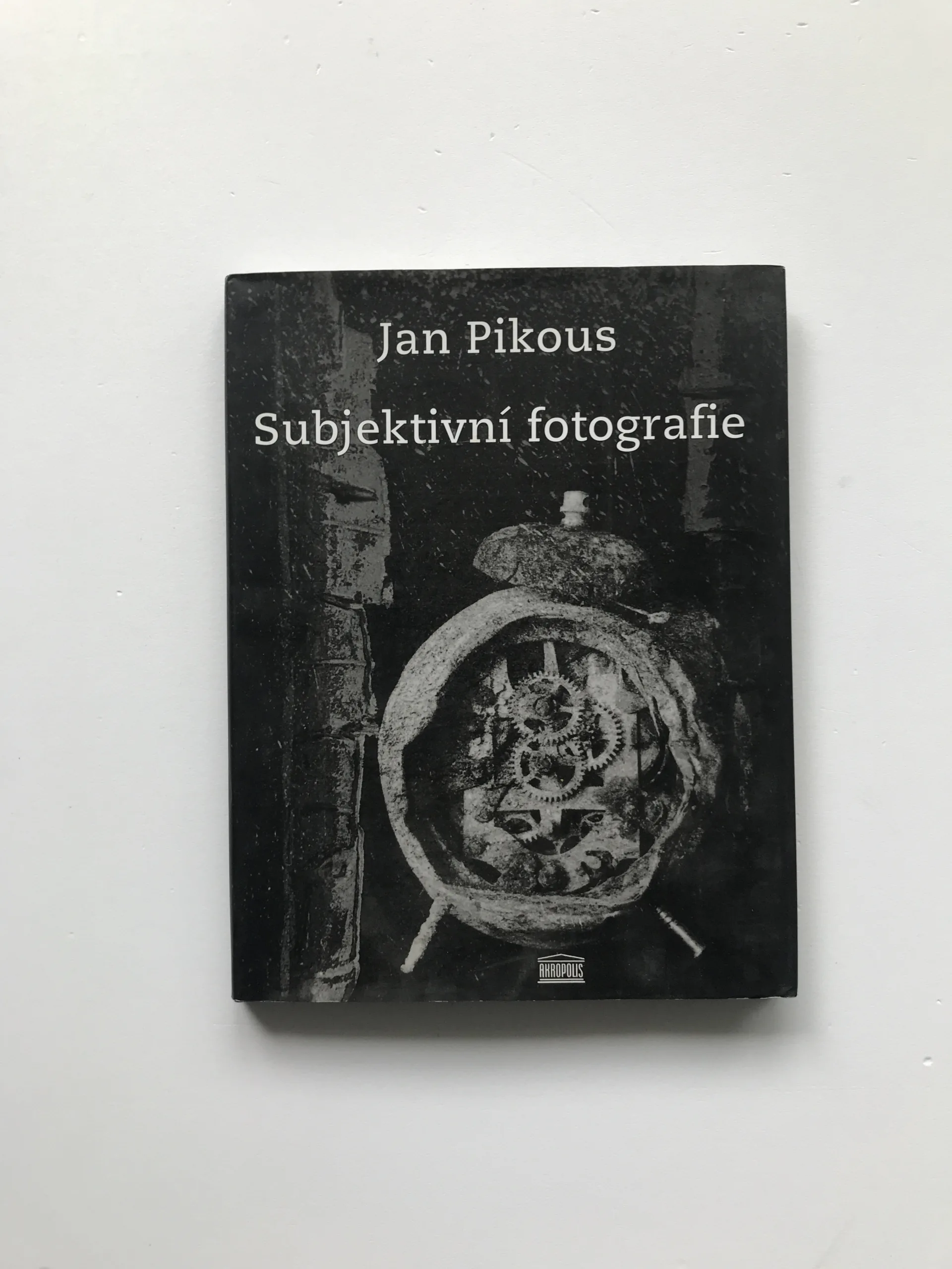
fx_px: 1027
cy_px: 634
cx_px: 476
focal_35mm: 28
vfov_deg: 63.4
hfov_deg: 49.7
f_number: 1.8
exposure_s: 1/100
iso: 32
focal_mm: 3.99
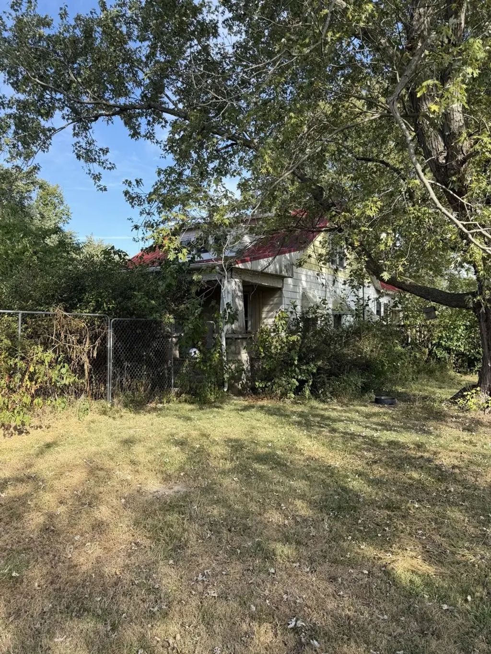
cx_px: 246
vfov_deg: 71.6
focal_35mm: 24
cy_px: 327
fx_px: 454
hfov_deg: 56.8
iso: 100
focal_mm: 6.76
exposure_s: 1/1522
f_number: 1.78
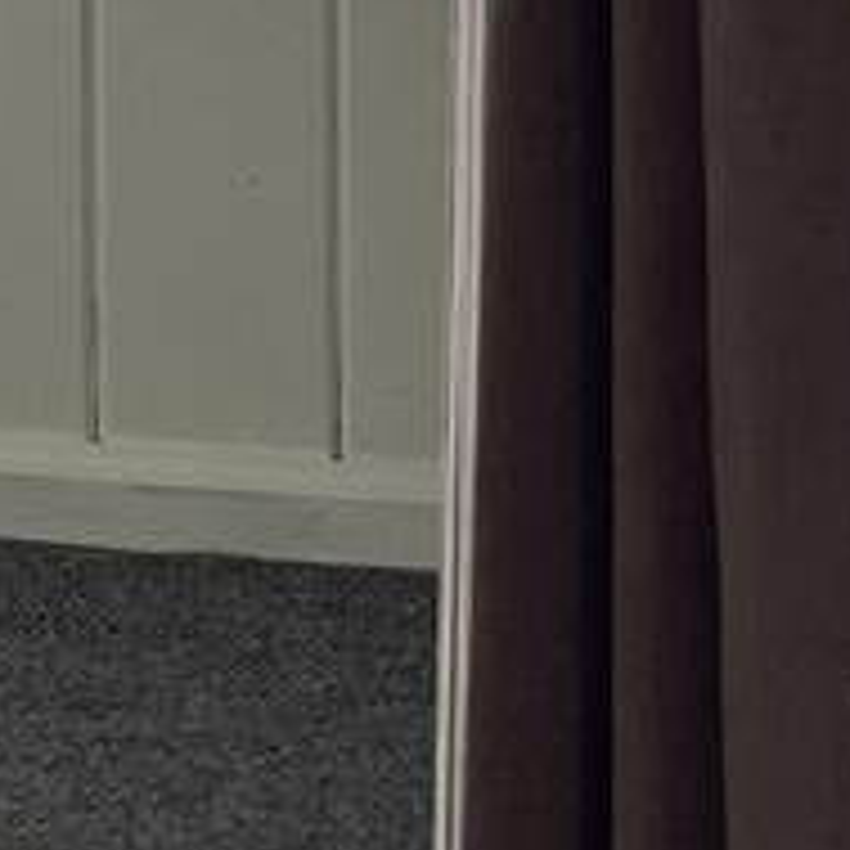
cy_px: -1309
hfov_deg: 6.8
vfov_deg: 6.8
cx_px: -1327
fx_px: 6751
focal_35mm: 243
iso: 64
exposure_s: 1/120
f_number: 1.6
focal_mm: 5.1
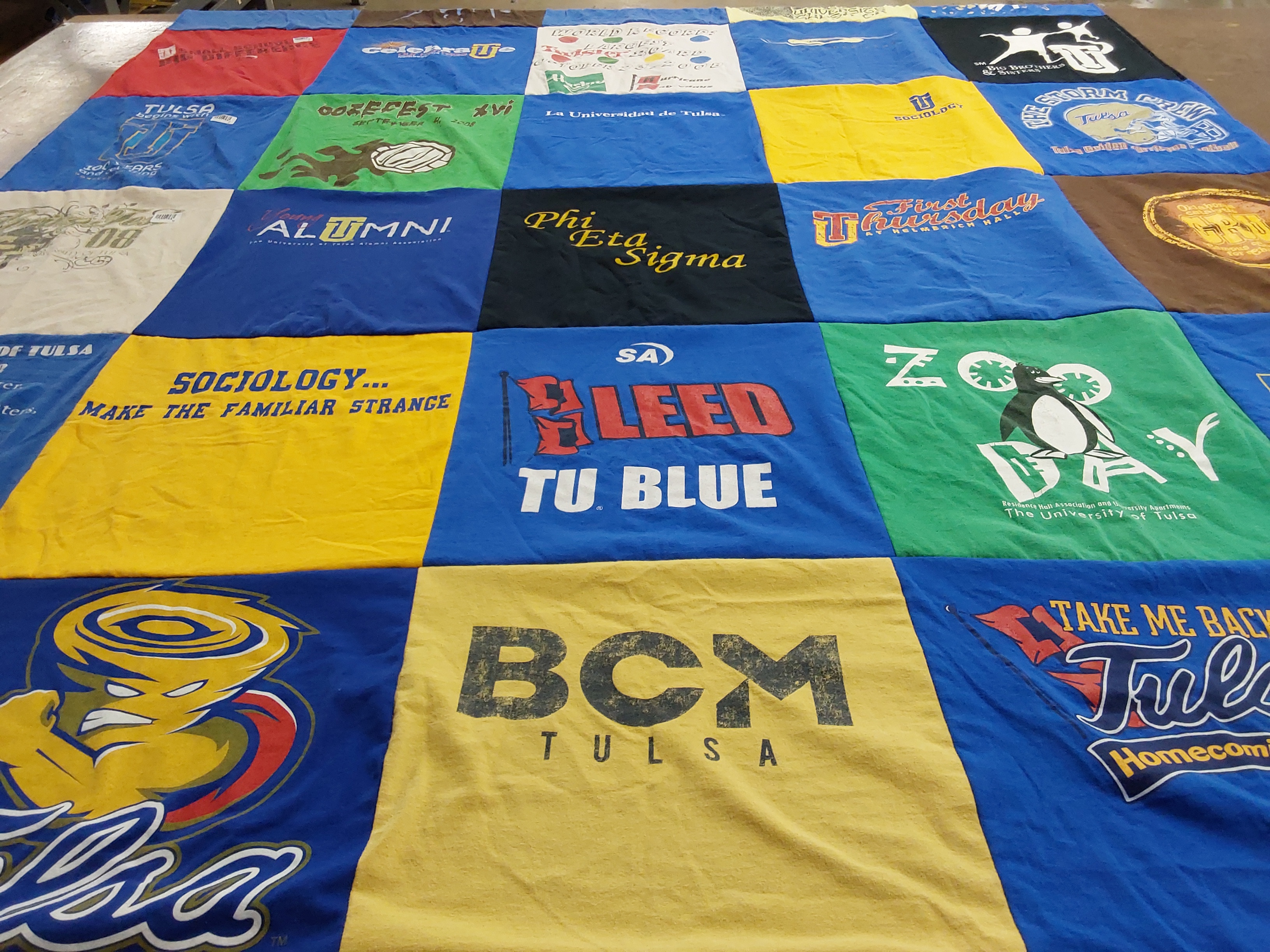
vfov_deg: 49.7
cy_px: 476
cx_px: 635
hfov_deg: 63.4
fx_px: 1027
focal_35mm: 28
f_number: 1.9
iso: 100
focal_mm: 2.91
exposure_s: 1/60
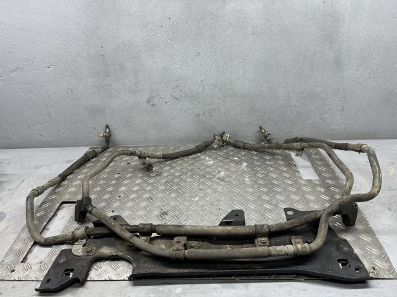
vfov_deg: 53.0
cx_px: 198
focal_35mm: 26
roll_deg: +4.0
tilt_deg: -28.3
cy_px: 148
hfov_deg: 67.3
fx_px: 298
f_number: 1.6
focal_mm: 5.1
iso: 40
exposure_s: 1/100
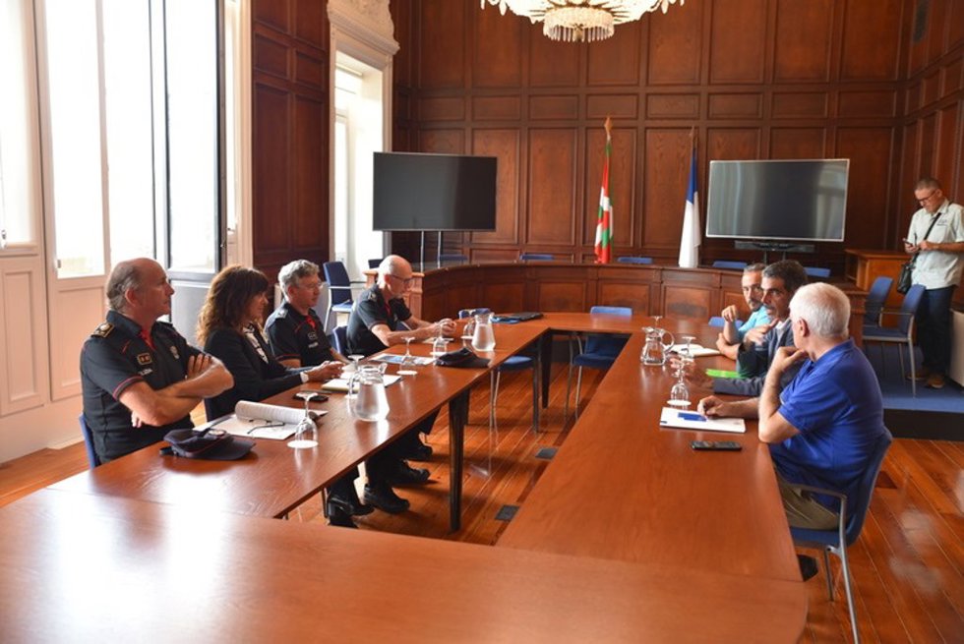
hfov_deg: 55.8
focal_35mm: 34
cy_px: 322
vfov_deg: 38.9
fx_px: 911
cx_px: 482
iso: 500
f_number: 4
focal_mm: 34
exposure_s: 1/60
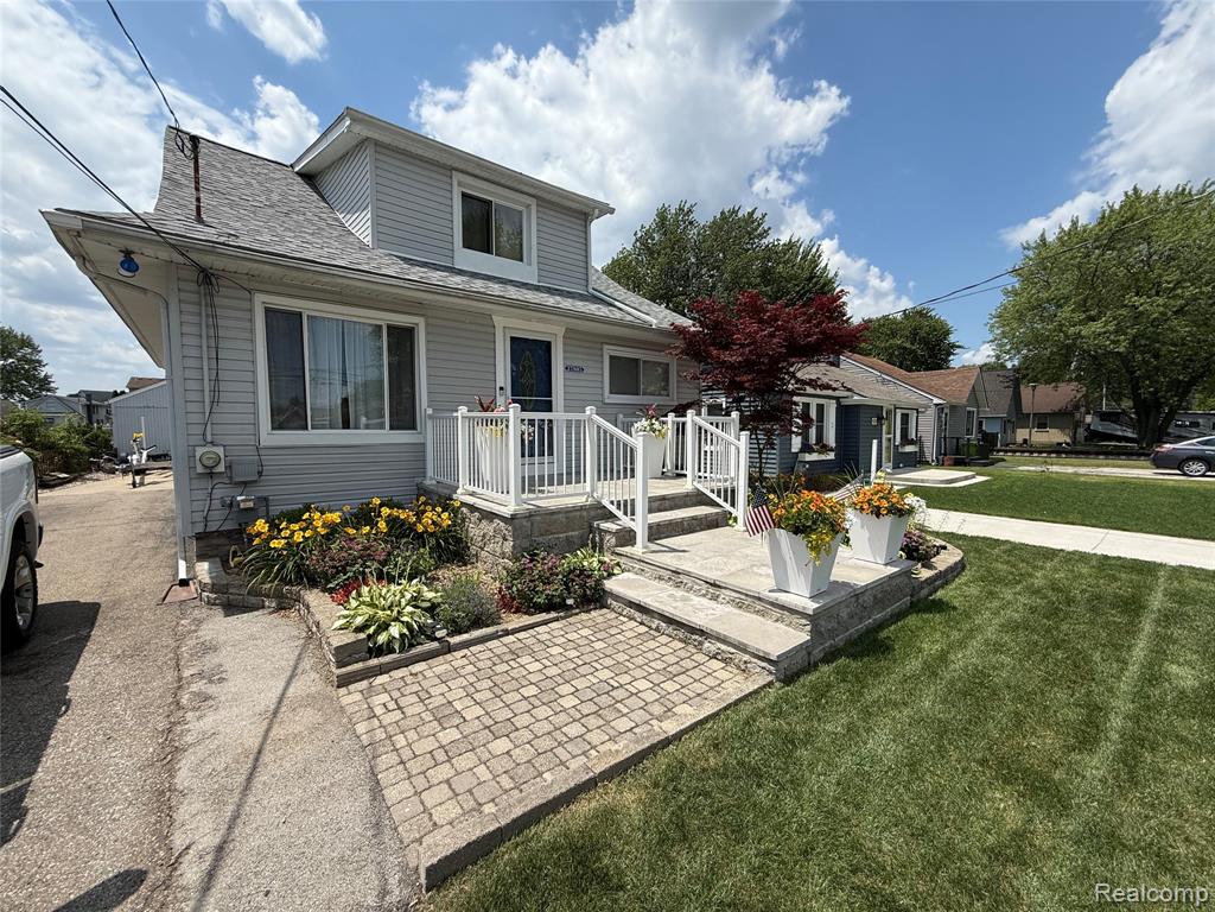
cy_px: 456
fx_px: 491
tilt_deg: -2.8
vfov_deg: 85.7
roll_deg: -0.5
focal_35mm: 14
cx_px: 608
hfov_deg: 102.1
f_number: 2.2
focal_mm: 2.22
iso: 50
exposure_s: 1/2506
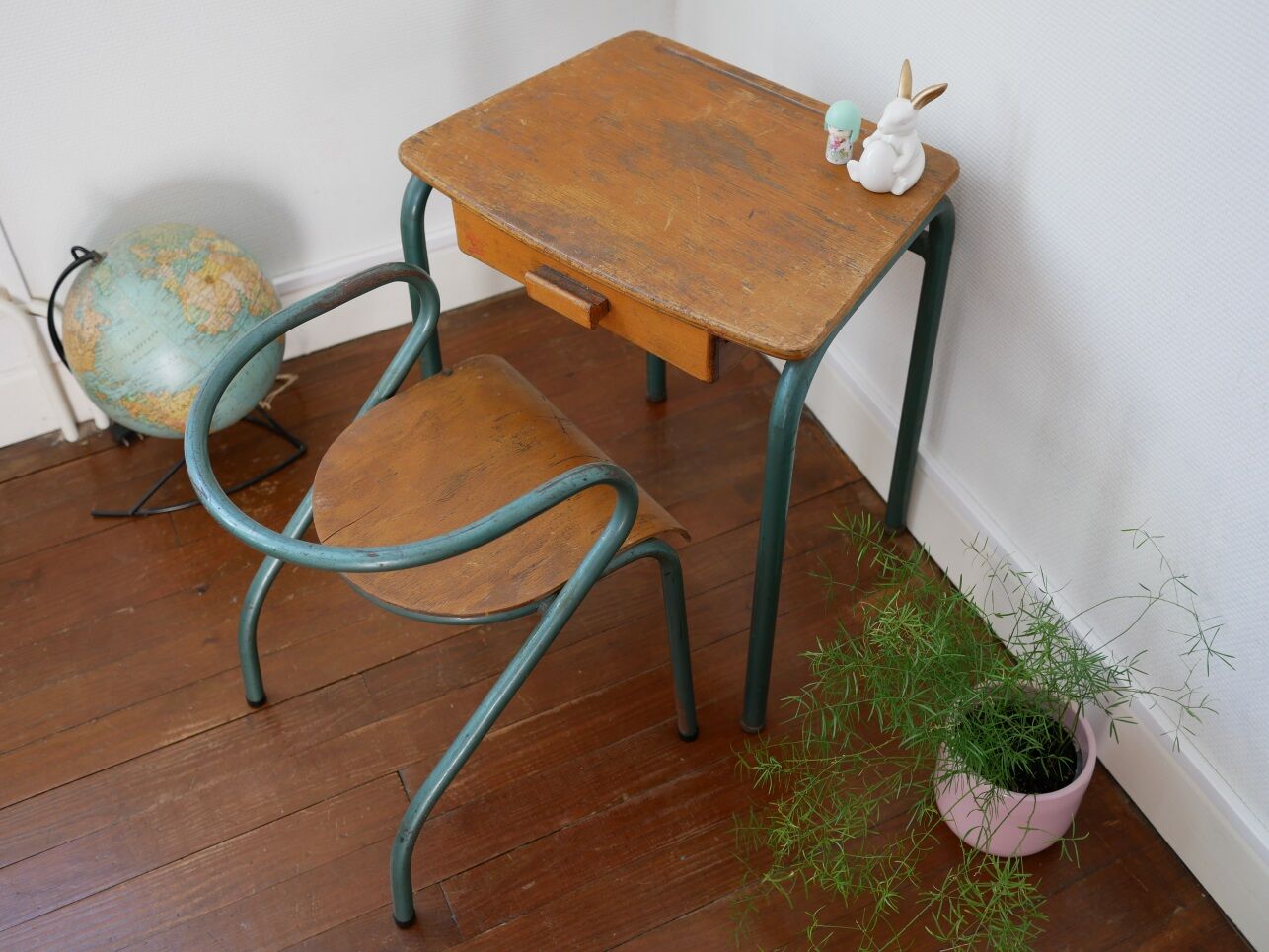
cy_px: 476
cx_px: 634
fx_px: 1467
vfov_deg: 36.0
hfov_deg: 46.8
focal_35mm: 40
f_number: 2
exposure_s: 1/160
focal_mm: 20
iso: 200
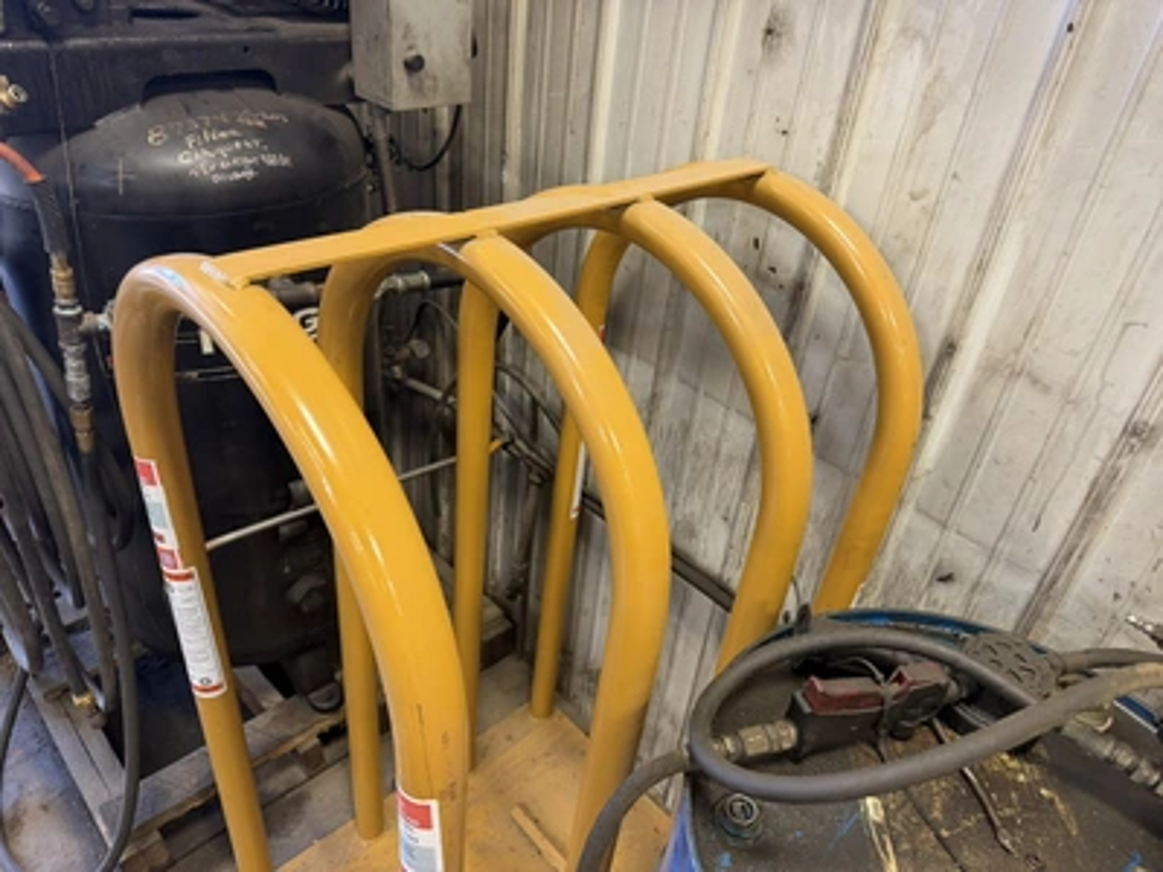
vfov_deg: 56.8
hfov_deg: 71.6
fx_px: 806
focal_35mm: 24
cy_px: 436
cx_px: 582
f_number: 1.78
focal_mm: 6.76
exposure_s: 1/102
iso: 200
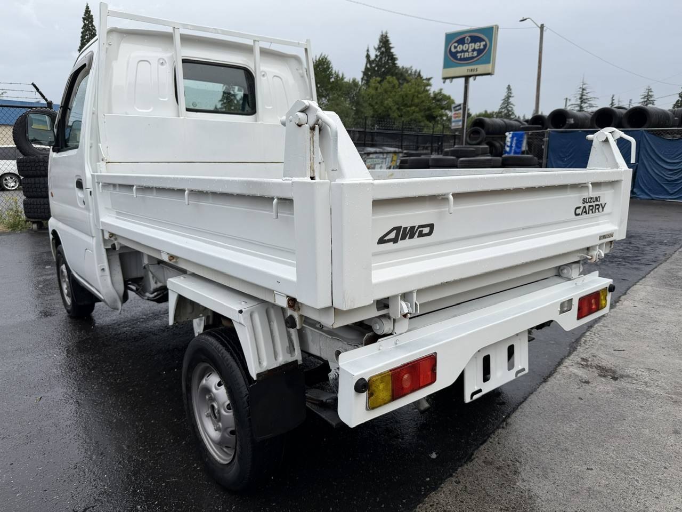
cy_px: 256
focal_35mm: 24
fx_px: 473
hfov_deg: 71.6
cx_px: 341
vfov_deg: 56.8
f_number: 1.78
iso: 80
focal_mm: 6.76
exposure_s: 1/2053
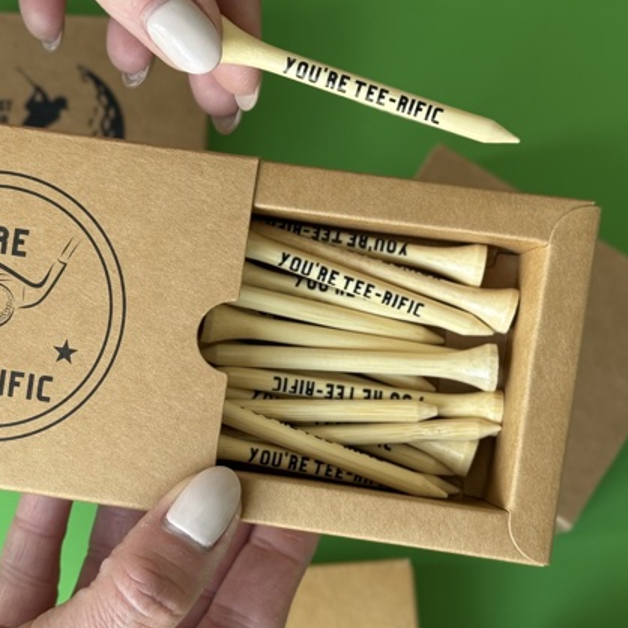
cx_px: 213
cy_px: 318
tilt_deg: -77.6
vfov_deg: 24.3
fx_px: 1457
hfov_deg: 24.2
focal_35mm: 71
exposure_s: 1/124
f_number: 1.78
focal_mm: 6.76
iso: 64
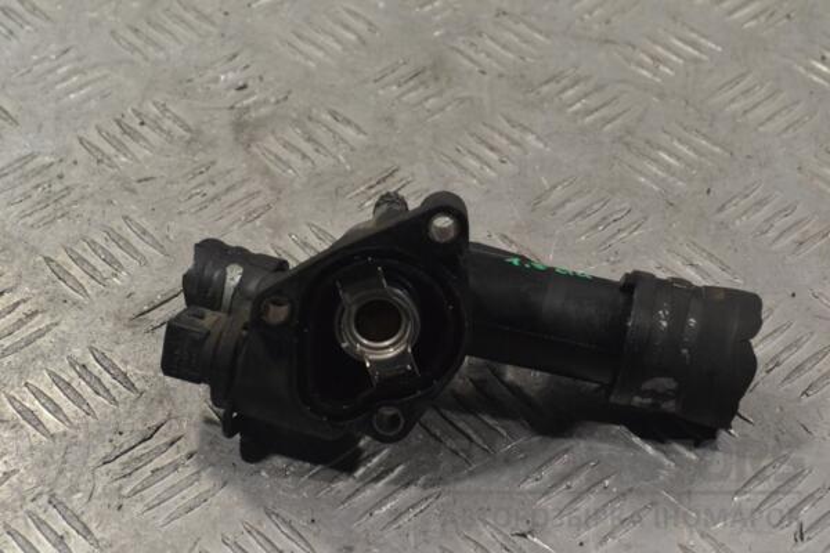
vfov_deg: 16.6
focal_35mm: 82
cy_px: 276
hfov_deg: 24.6
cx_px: 415
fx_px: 1902
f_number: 9
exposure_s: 1/320
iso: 3200
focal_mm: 55
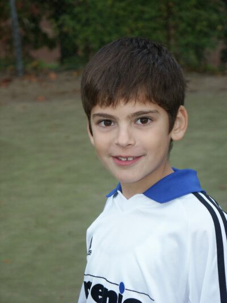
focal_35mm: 124
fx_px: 1084
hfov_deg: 12.0
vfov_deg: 15.9
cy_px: 152
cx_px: 114
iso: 200
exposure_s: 1/125
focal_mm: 31.38
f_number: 3.5
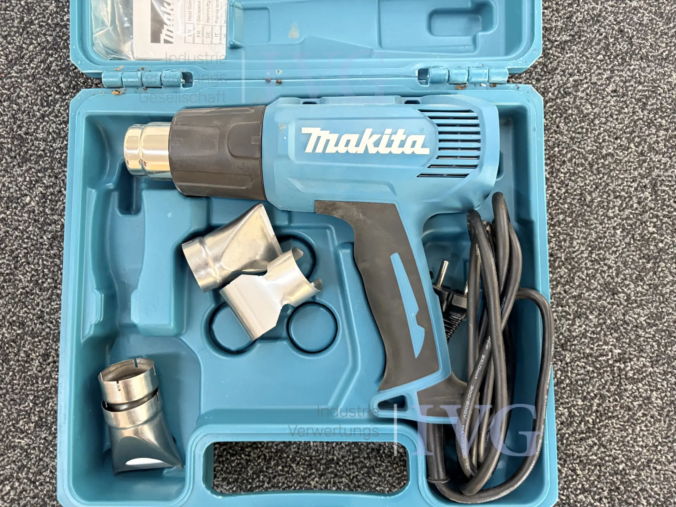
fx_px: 508
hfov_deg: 67.3
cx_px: 338
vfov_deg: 53.1
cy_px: 254
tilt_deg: -87.2
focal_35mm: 26
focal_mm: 5.96
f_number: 1.6
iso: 250
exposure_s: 1/50
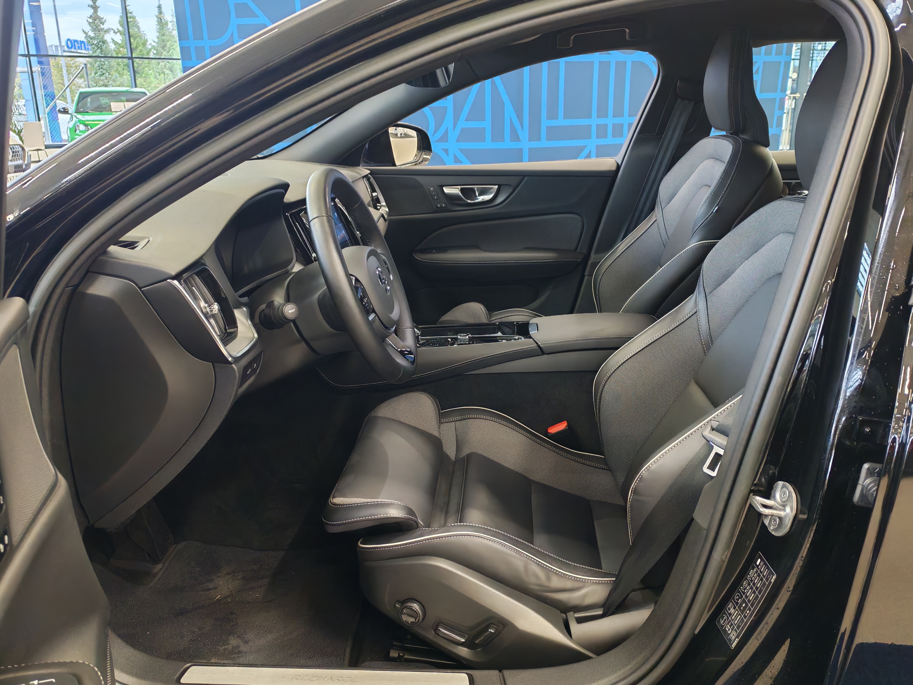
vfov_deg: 46.8
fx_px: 791
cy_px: 342
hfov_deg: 60.0
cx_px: 456
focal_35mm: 30
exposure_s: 1/100
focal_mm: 6.12
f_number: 1.9
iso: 819
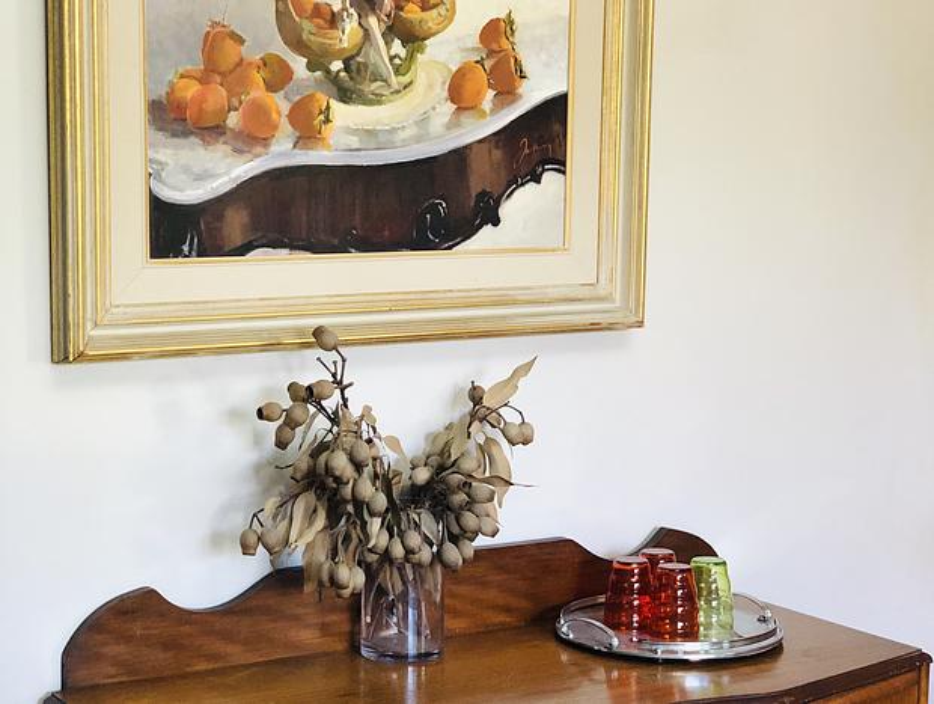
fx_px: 1405
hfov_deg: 36.8
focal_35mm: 52
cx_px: 467
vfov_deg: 28.1
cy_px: 352
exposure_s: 1/20
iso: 160
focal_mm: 6
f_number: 2.4
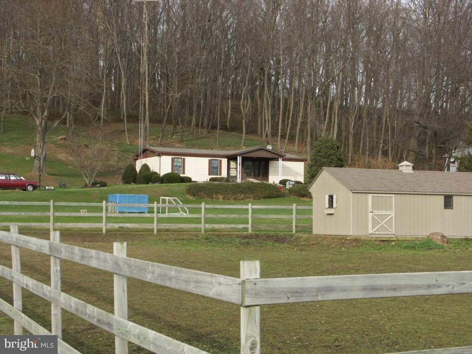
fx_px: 982
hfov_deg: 27.0
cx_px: 236
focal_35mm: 72
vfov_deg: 20.4
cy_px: 177
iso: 64
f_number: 5
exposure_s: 1/200
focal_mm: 18.41
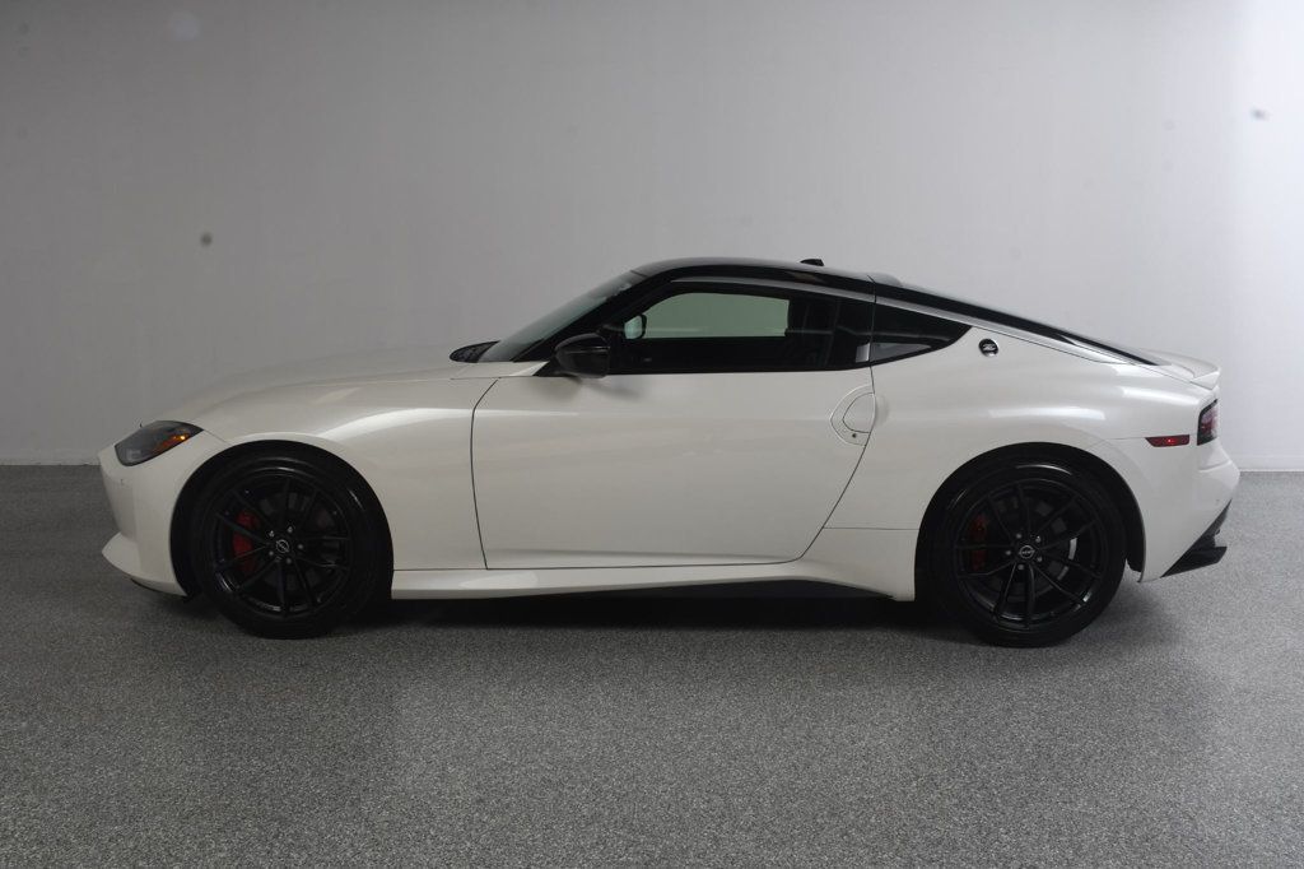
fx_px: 1195
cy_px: 434
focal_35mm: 33
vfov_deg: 39.9
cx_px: 652
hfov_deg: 57.2
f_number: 13
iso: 100
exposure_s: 1/160
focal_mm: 22
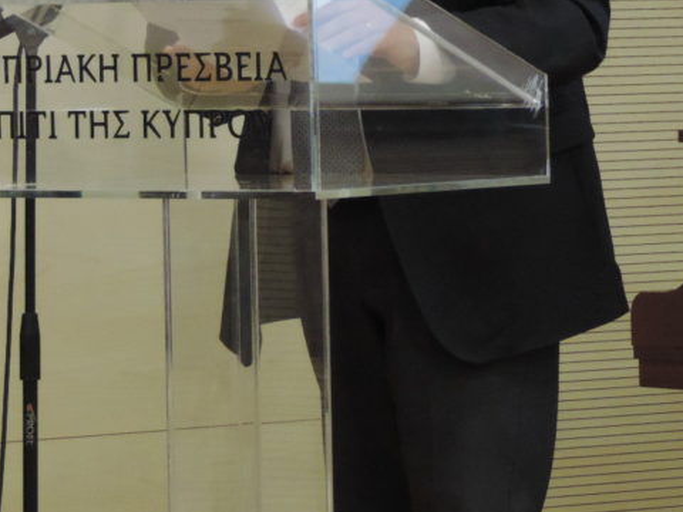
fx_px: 5682
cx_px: 330
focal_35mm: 288
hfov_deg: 6.9
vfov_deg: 5.1
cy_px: -24
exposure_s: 1/30
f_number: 4.3
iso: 800
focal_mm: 24
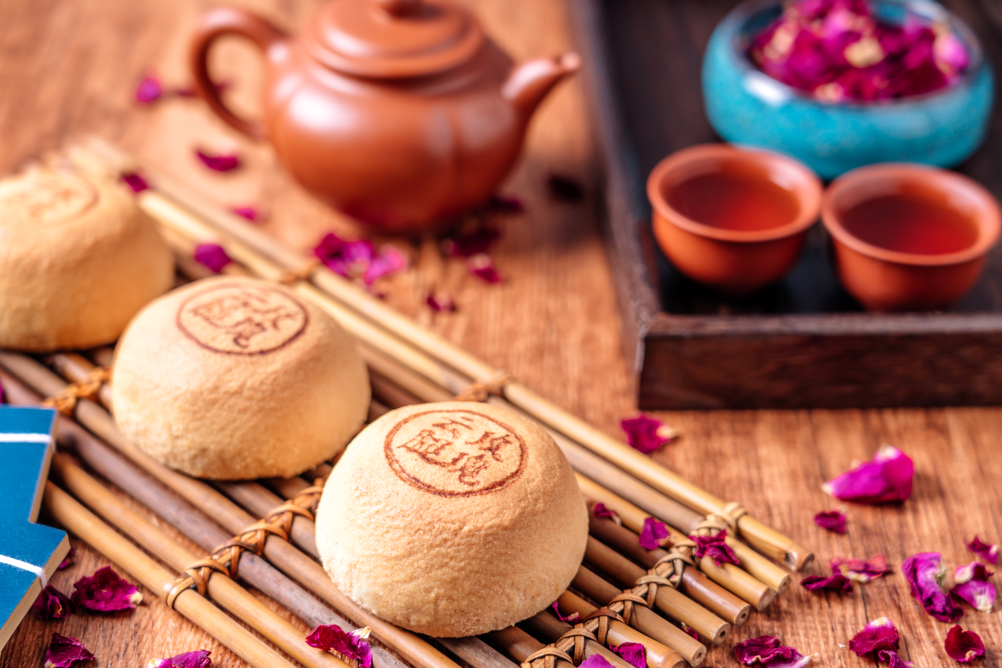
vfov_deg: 18.2
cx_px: 501
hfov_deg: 27.0
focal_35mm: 75
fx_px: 2088
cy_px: 334
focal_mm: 75
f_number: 4.5
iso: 100
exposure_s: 1/250
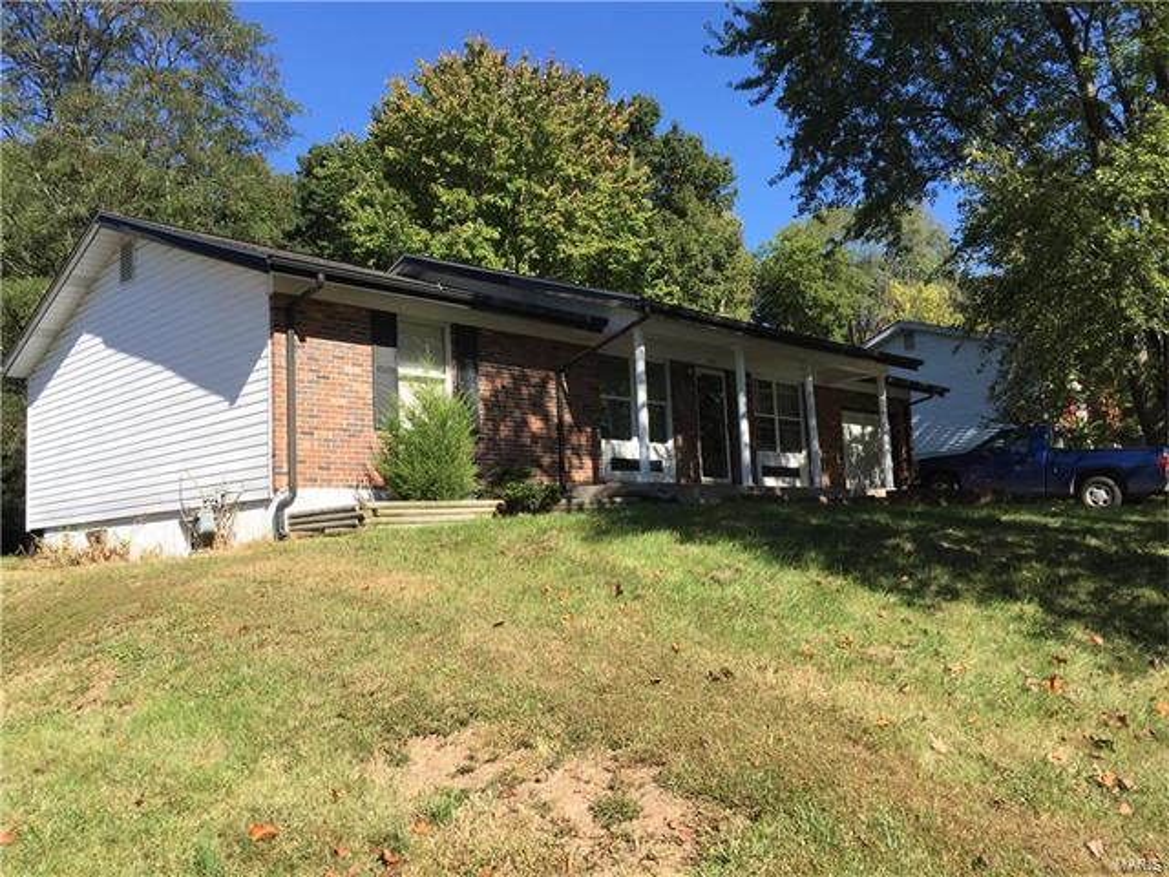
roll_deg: +1.2
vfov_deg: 48.2
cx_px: 584
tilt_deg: +6.5
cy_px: 438
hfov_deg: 61.7
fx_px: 979
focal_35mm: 29
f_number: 2.2
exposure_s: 1/1130
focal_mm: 4.15
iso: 32
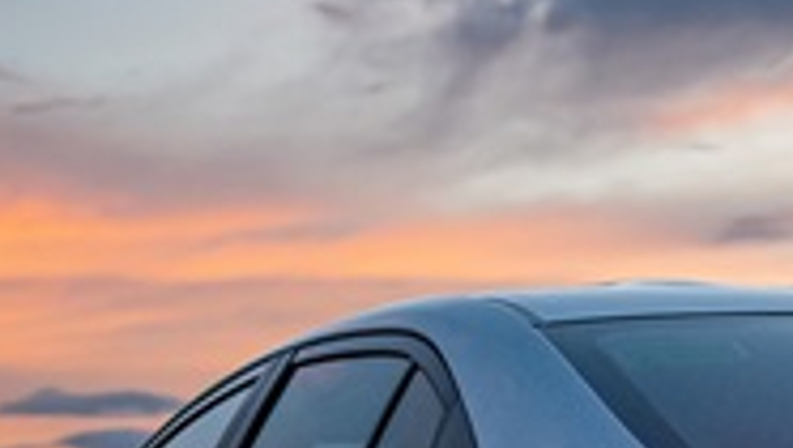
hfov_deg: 9.8
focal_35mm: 218
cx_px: 827
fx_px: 4588
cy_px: 518
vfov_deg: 5.6
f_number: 4
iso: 1250
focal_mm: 45
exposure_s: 1/50
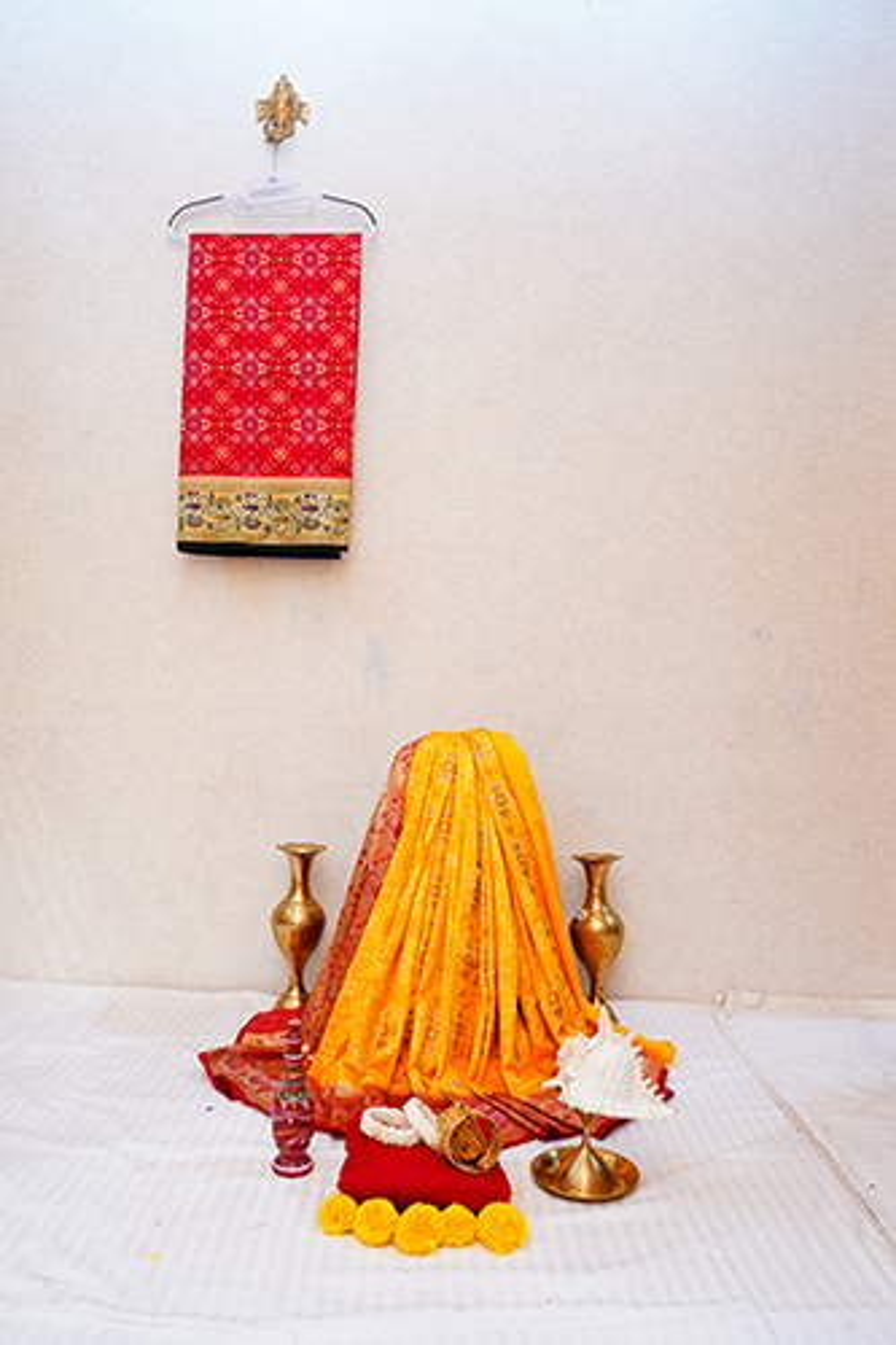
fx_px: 1046
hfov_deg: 46.4
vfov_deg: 65.5
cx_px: 448
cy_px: 672
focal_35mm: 28
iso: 800
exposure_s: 1/100
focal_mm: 28
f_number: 4
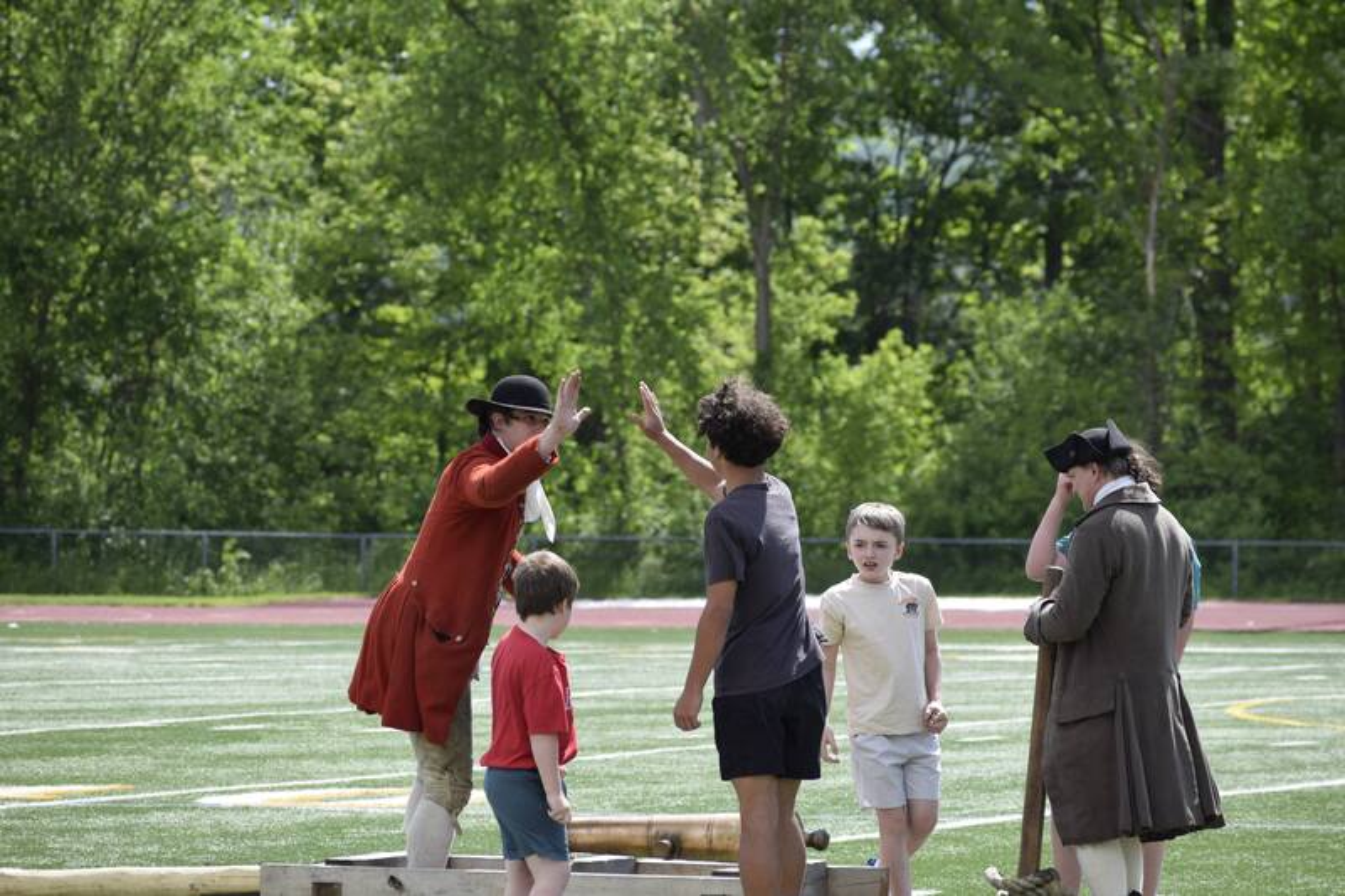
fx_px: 8124
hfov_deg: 9.5
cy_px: 448
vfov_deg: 6.3
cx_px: 672
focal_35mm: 218
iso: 200
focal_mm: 145
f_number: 6.3
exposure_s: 1/640
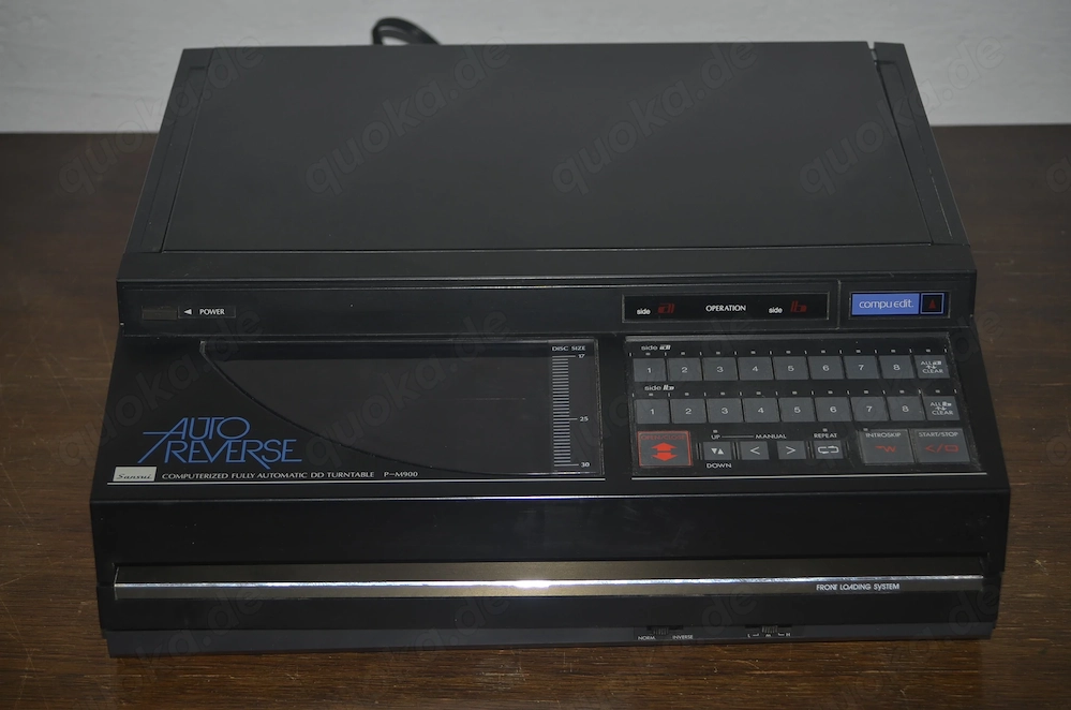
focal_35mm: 75
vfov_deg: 18.1
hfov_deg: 27.0
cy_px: 355
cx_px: 536
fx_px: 2227
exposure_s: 1/60
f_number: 5.6
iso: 125
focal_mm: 50
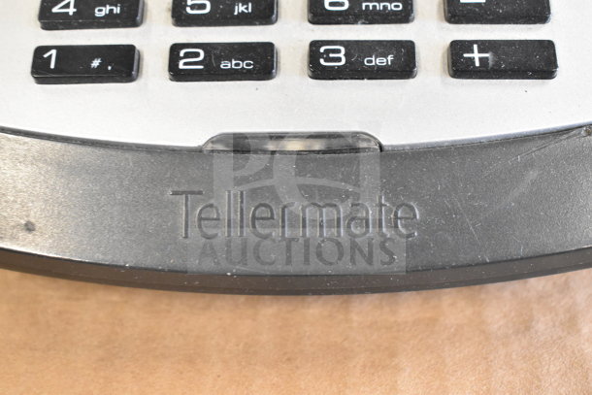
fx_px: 765
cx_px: 296
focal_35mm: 46
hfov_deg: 42.3
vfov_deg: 29.0
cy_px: 198
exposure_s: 1/50
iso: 2500
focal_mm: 31
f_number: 4.2
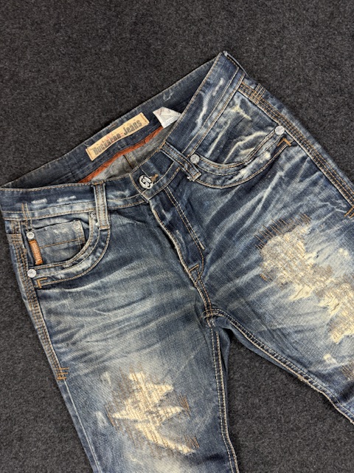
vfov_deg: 71.6
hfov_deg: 56.8
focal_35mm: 24
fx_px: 327
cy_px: 236
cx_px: 177
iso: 100
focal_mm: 6.76
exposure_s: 1/100
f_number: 1.78
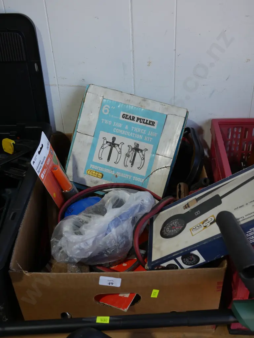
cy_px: 169
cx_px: 127
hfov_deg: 36.0
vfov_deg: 46.8
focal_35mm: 40
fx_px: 391
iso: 200
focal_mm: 20
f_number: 4.4
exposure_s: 1/100
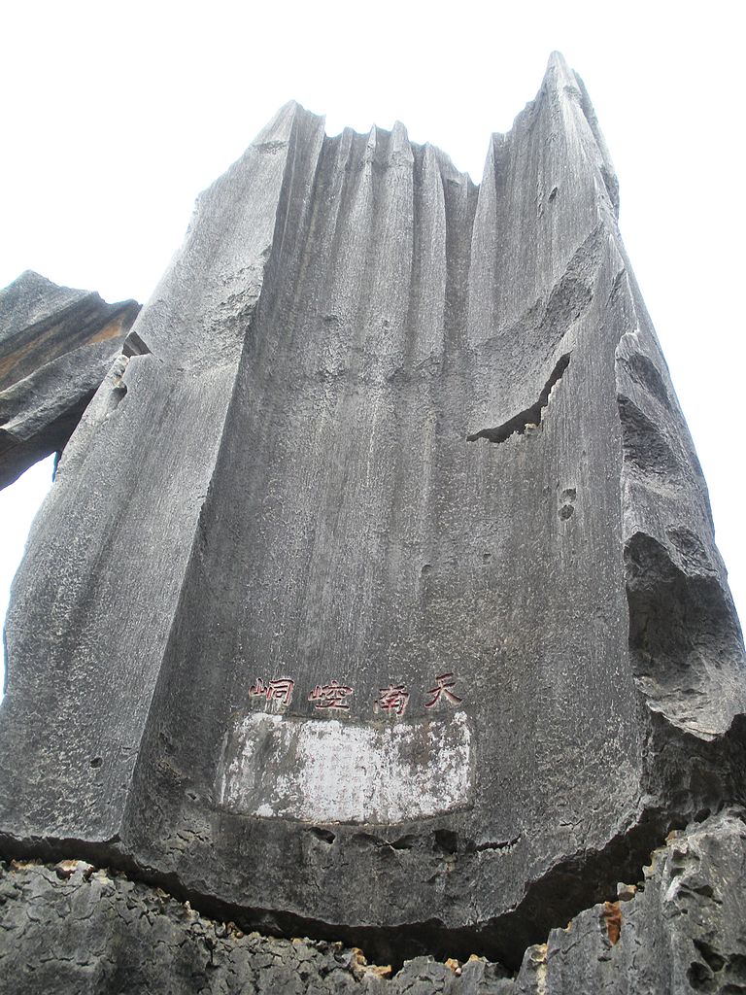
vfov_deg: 51.4
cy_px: 498
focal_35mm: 36
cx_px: 373
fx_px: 1034
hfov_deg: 39.7
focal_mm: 6.3
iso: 64
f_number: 3.5
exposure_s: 1/68.8
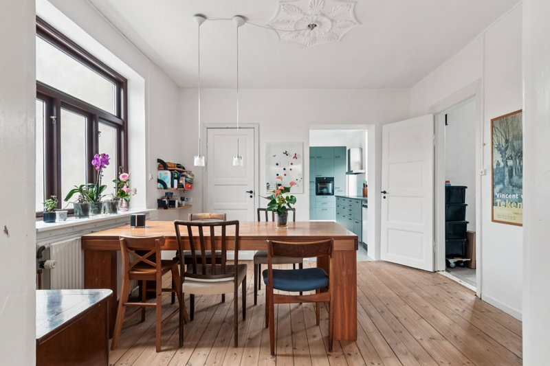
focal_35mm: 18
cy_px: 183
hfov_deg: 90.0
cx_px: 275
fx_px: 275
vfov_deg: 67.4
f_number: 10
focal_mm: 12
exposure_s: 1/2
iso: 400
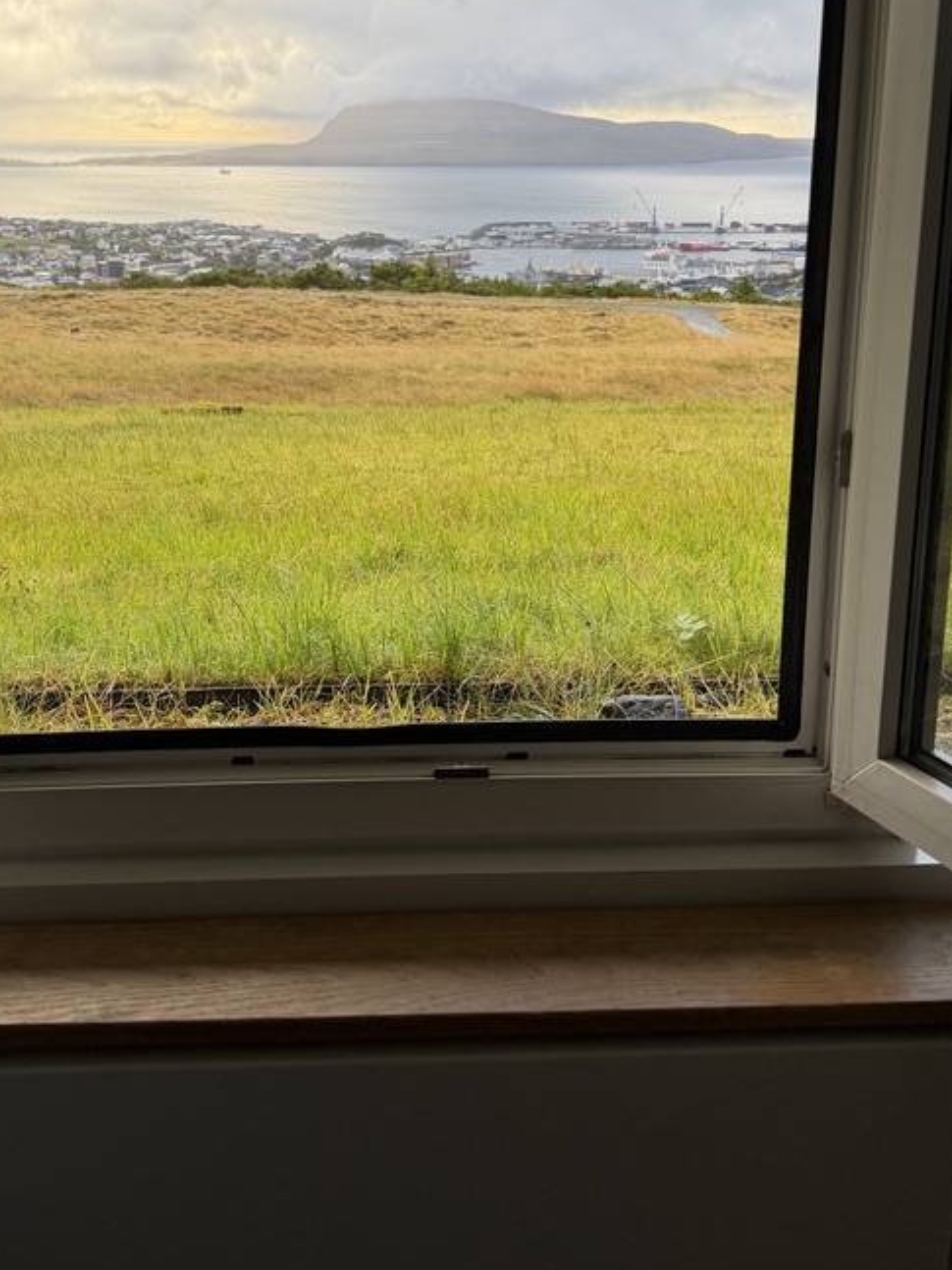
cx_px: 385
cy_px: 414
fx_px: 1394
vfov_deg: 48.1
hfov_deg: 37.6
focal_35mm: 38
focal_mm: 6.76
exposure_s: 1/1385
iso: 100
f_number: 1.78
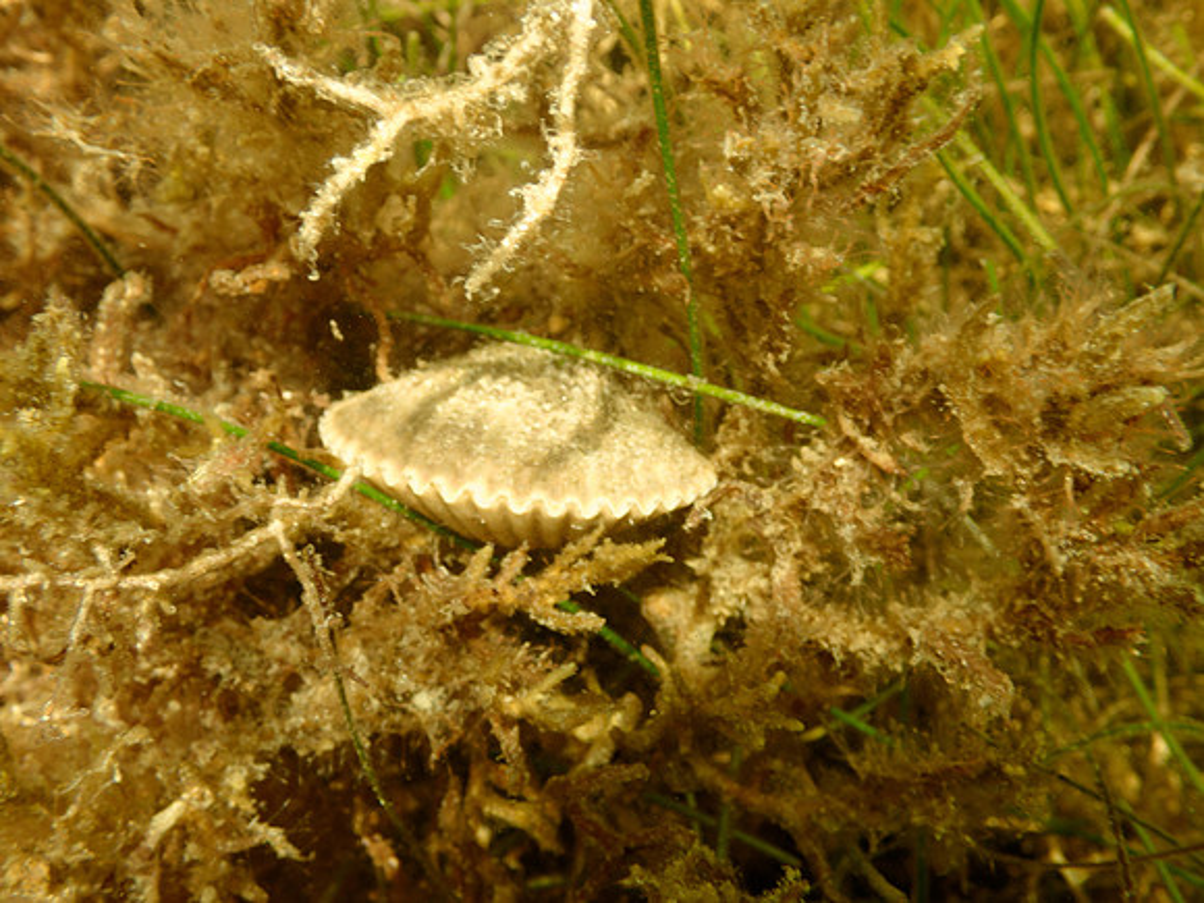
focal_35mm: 38
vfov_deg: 37.7
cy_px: 452
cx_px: 602
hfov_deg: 49.0
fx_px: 1322
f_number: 3.5
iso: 100
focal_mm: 6.83
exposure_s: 1/100
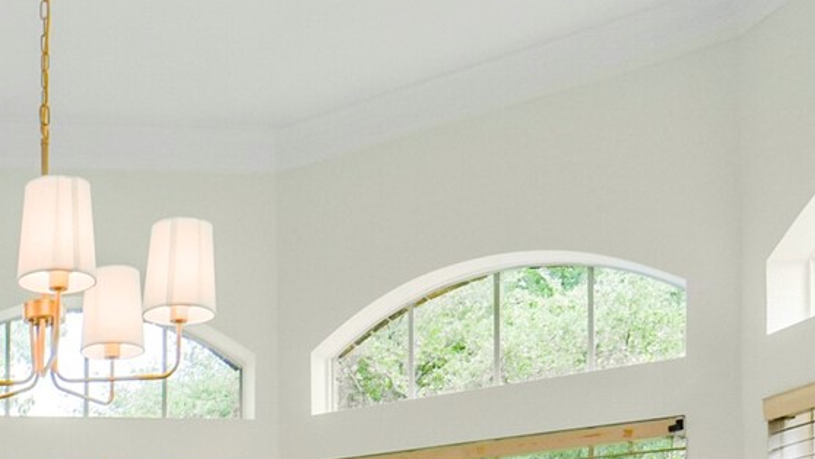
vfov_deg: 18.4
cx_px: -61
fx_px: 1232
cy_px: 710
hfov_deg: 32.6
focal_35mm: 57
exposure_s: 1/80
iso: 500
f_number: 11
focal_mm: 14
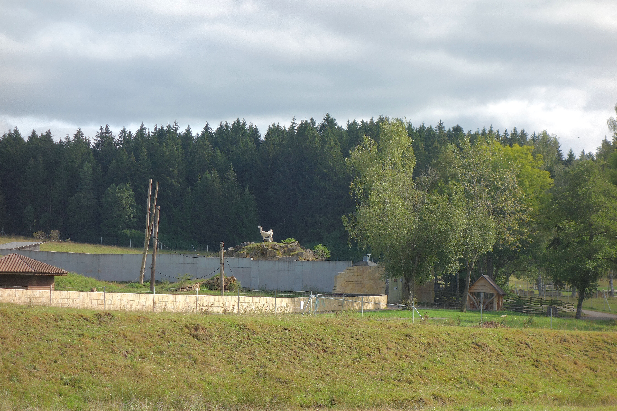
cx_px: 308
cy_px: 206
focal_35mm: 98
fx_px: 1679
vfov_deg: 14.0
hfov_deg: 20.8
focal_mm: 36.28
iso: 125
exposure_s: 1/400
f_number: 5.6
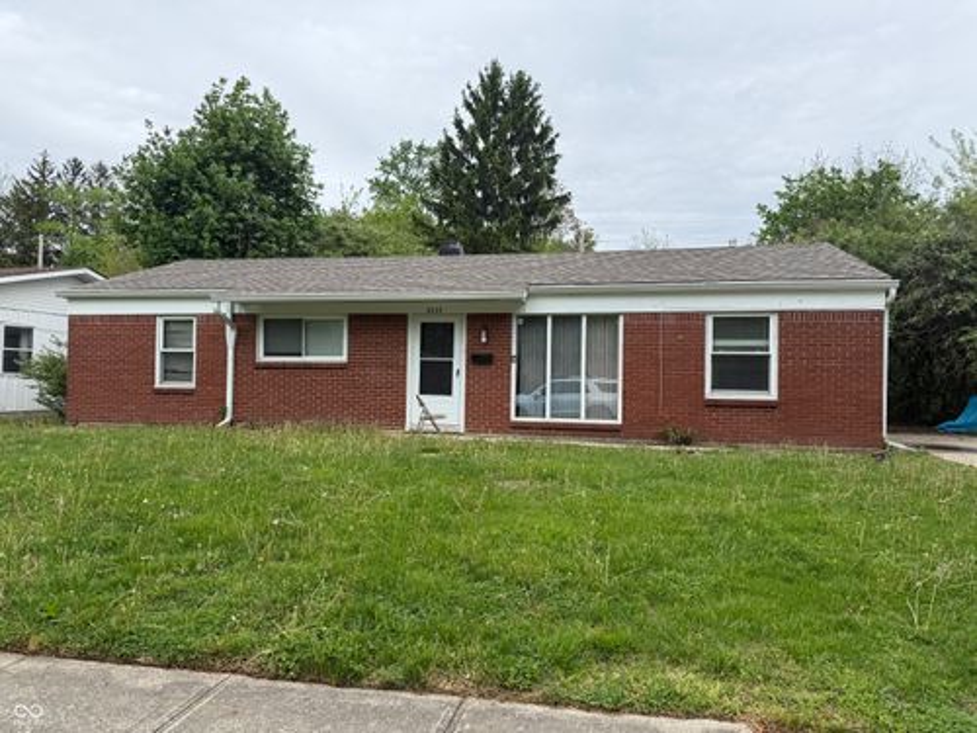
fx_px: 677
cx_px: 488
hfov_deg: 71.6
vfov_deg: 56.8
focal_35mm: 24
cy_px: 366
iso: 80
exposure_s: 1/1271
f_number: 1.78
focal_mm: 6.76
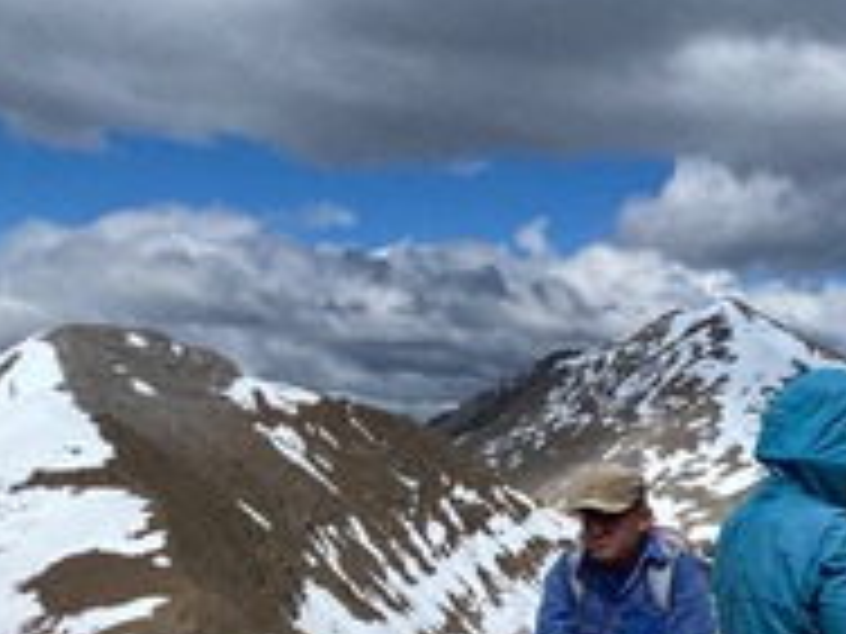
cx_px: 576
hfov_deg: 28.0
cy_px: 537
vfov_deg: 21.0
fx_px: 1686
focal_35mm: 69
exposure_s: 1/8197
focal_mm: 4.25
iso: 32
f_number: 1.8
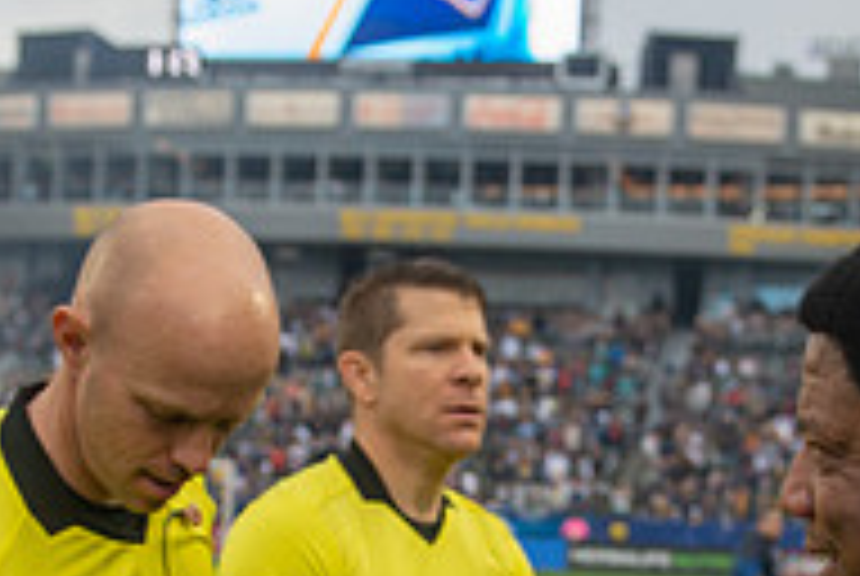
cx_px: 495
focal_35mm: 94
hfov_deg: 21.6
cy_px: 718
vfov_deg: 14.1
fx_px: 2249
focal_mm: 31
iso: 500
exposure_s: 1/640
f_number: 3.5
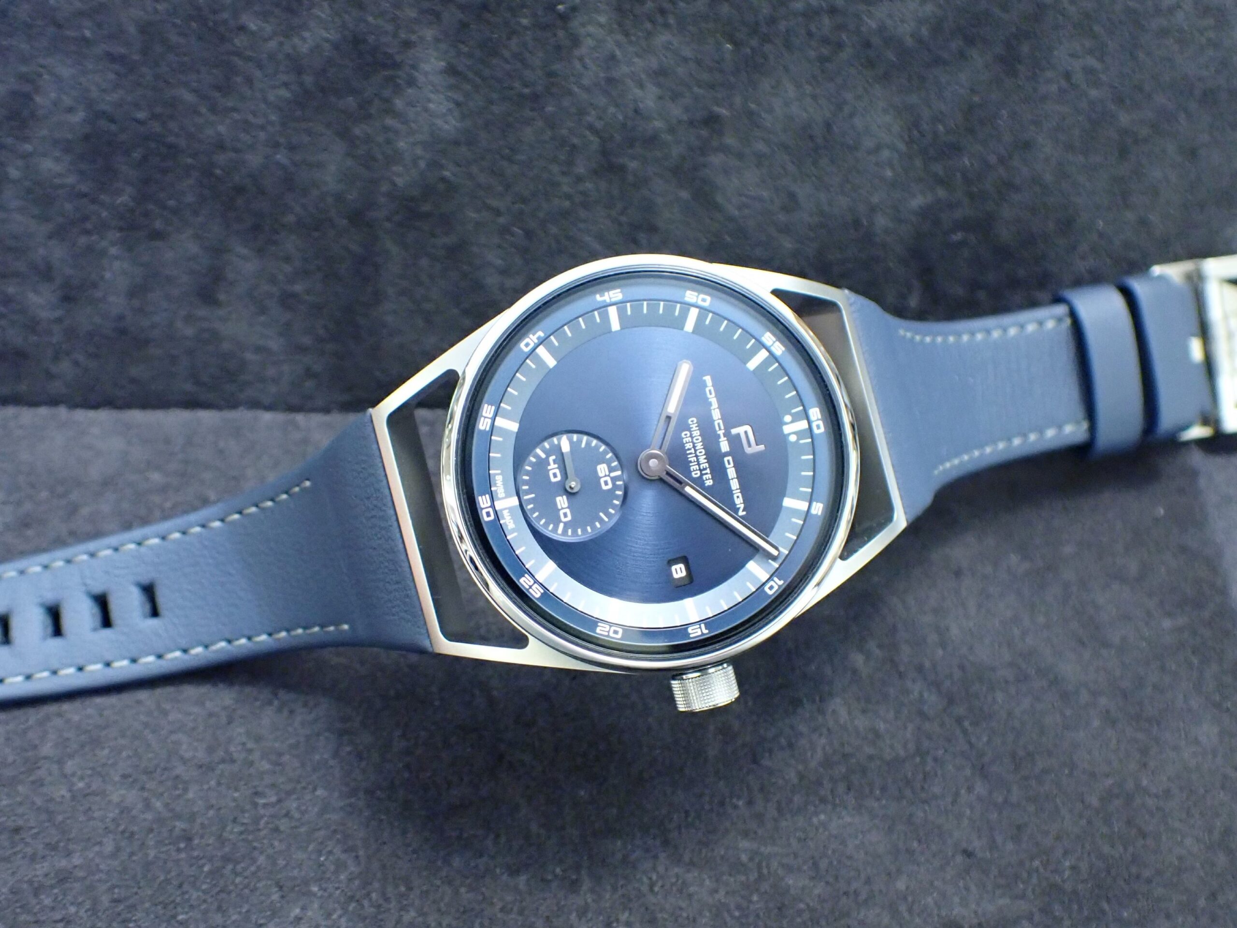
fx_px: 1072
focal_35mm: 30
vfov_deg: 46.8
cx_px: 618
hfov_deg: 60.0
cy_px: 464
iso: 800
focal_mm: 5.4
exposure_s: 1/50
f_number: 2.3
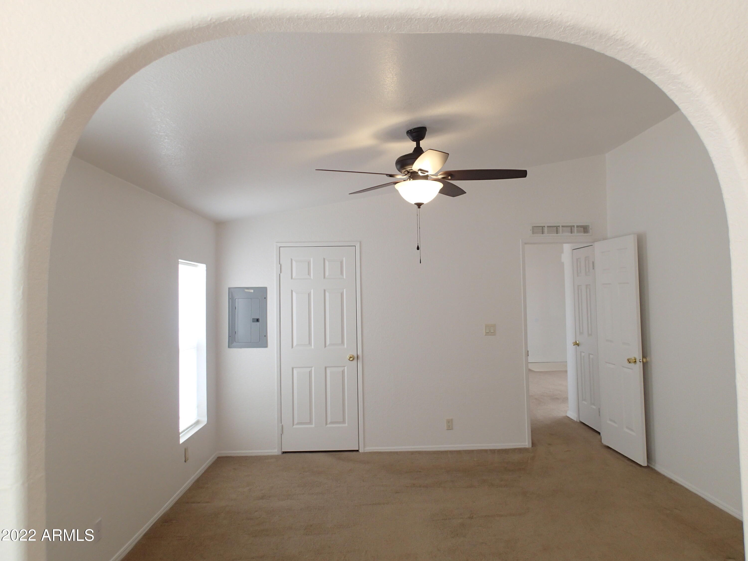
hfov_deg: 69.4
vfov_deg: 54.9
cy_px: 280
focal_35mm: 25
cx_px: 374
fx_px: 540
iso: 160
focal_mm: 4.5
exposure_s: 1/60
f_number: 2
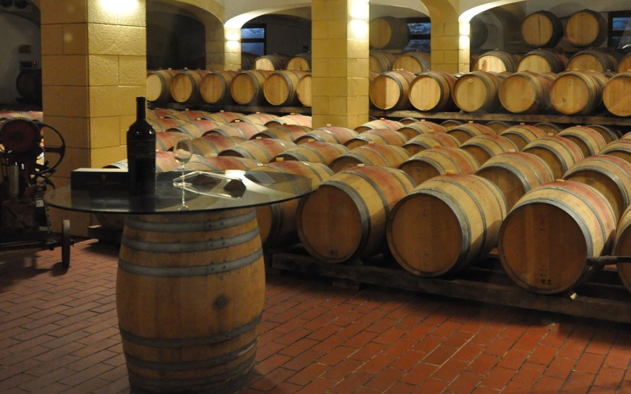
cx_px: 429
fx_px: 701
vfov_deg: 30.9
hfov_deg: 47.5
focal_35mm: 41
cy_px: 109
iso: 1600
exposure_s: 1/15
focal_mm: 17
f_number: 3.5
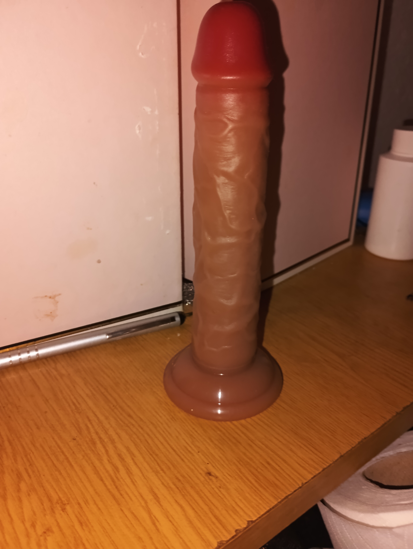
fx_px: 444
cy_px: 274
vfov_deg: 63.4
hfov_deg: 49.9
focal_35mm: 28
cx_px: 206
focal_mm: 4.26
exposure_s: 1/33.3
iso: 283
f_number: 1.8
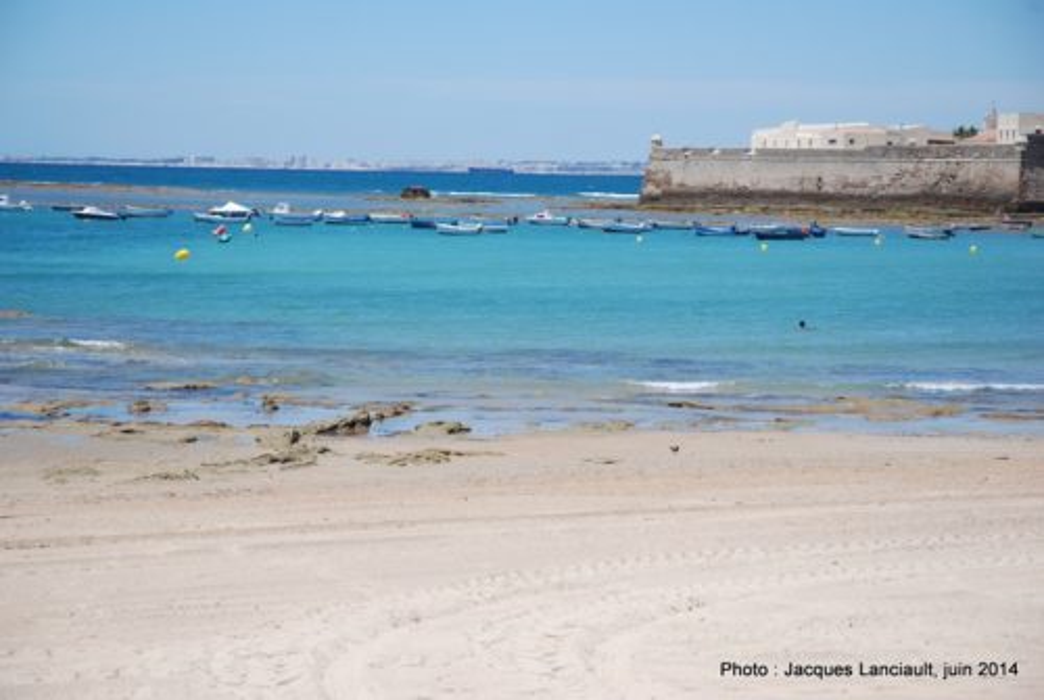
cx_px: 522
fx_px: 3049
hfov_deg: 19.4
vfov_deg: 13.1
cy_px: 350
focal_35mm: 105
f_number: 5.6
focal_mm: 70
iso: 110
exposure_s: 1/500
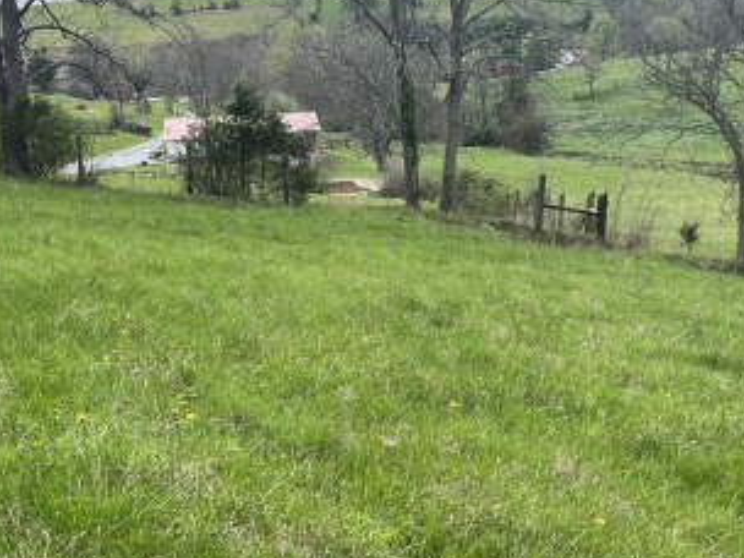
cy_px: 421
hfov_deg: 33.8
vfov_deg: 25.3
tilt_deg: -18.5
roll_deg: +3.0
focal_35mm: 57
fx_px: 1225
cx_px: 361
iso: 50
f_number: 1.6
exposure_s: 1/1957
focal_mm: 5.1
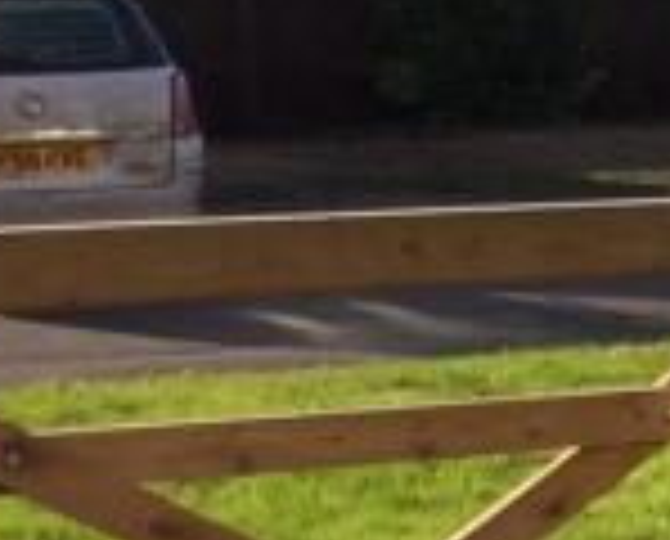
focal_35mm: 194
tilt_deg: -14.3
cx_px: 1803
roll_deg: -1.2
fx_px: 3857
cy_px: 621
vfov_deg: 7.9
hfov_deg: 8.7
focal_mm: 4.15
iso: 32
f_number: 2.2
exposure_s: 1/1667
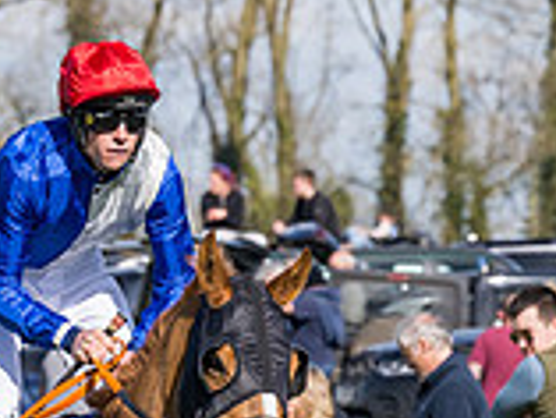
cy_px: 563
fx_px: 13936
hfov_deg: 2.3
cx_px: 460
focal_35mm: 867
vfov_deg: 1.7
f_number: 5.6
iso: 400
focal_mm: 140
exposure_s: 1/2000
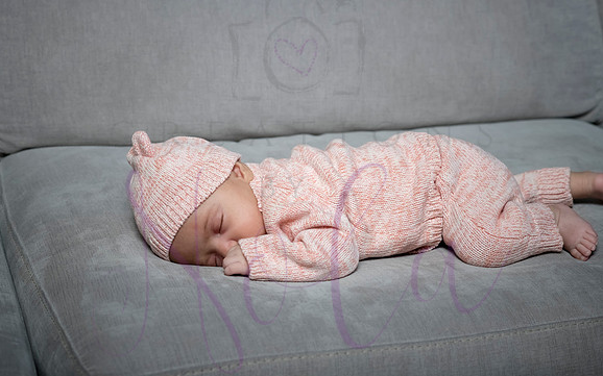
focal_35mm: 87
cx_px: 302
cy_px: 185
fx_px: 1429
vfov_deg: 15.0
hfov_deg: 23.8
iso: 800
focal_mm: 85
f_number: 6.3
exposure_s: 1/200
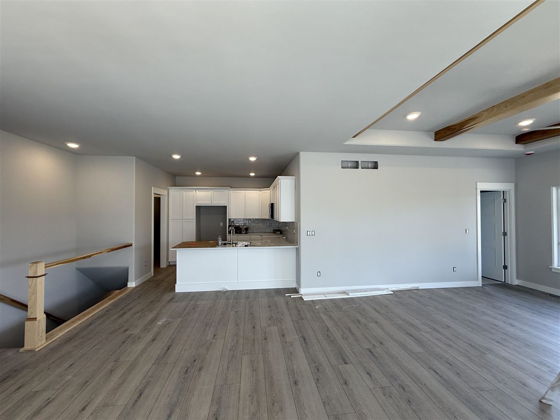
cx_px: 280
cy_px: 210
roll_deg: -0.5
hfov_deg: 102.1
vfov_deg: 85.7
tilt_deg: +1.4
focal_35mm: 14
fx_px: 226
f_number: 2.2
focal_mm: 2.22
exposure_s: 1/120
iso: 80
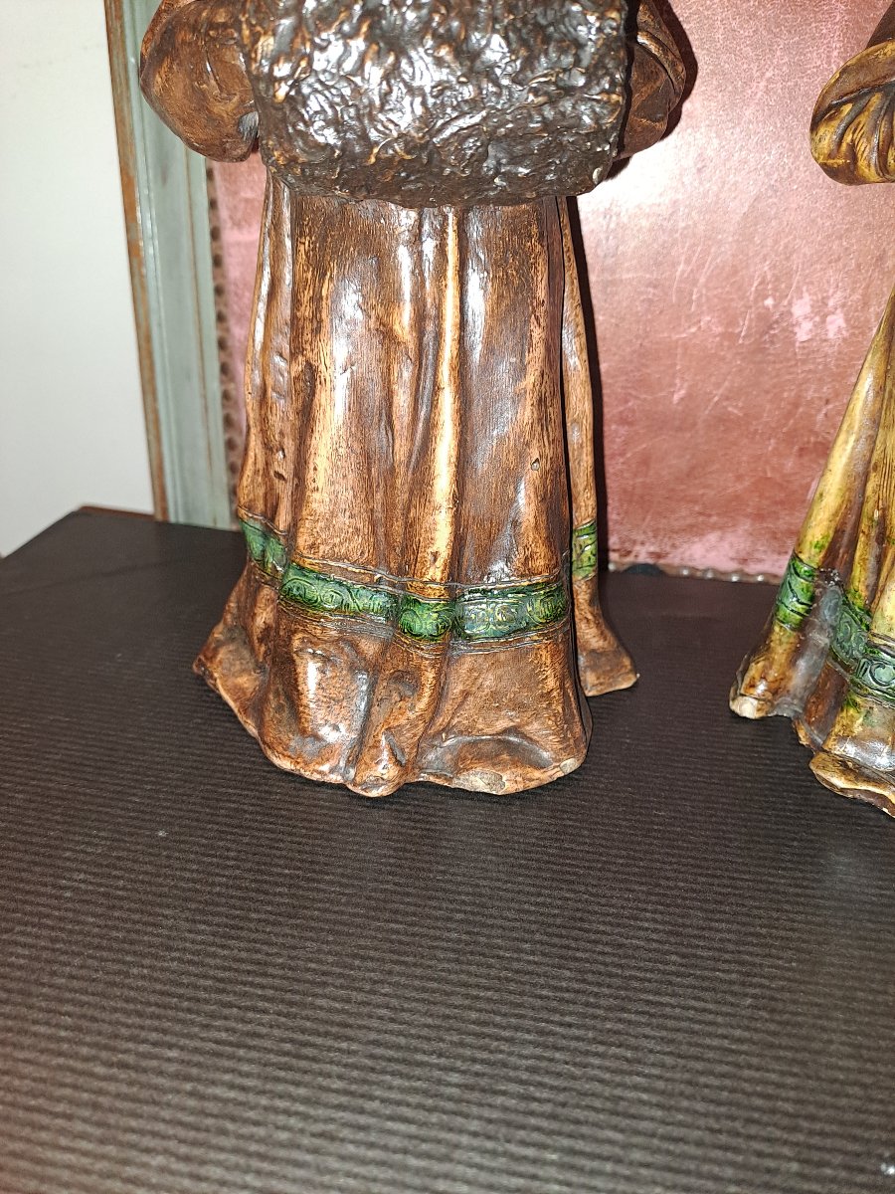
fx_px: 862
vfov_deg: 69.4
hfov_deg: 54.9
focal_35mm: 25
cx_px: 448
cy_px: 597
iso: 320
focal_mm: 4.65
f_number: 1.8
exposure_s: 1/50
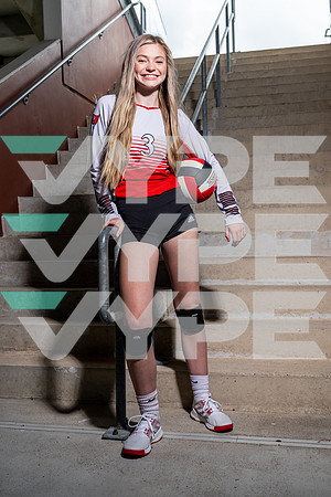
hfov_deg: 34.2
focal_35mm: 39
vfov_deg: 49.6
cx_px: 166
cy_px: 248
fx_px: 538
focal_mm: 39
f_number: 8
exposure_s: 1/125
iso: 100
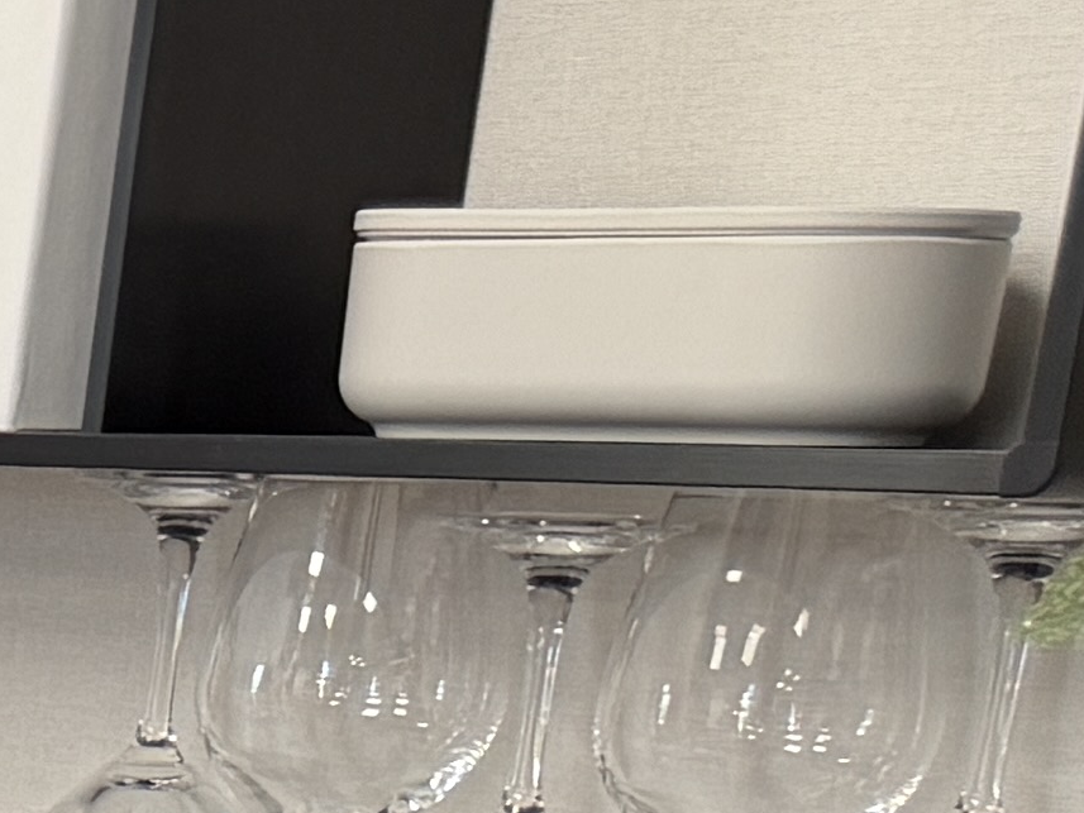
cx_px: -2101
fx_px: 5011
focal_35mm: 160
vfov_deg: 8.6
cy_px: 1871
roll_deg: -0.5
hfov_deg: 9.7
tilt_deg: -16.0
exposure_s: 1/50
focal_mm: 6.76
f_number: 1.78
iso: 125
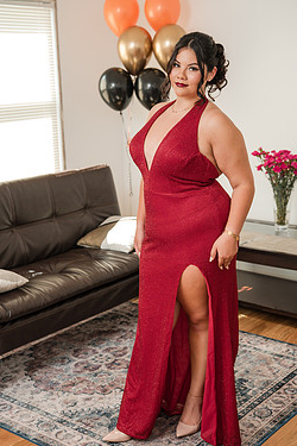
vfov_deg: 36.9
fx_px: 668
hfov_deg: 25.1
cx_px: 138
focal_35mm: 54
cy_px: 226
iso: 640
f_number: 3.2
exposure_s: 1/250
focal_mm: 45
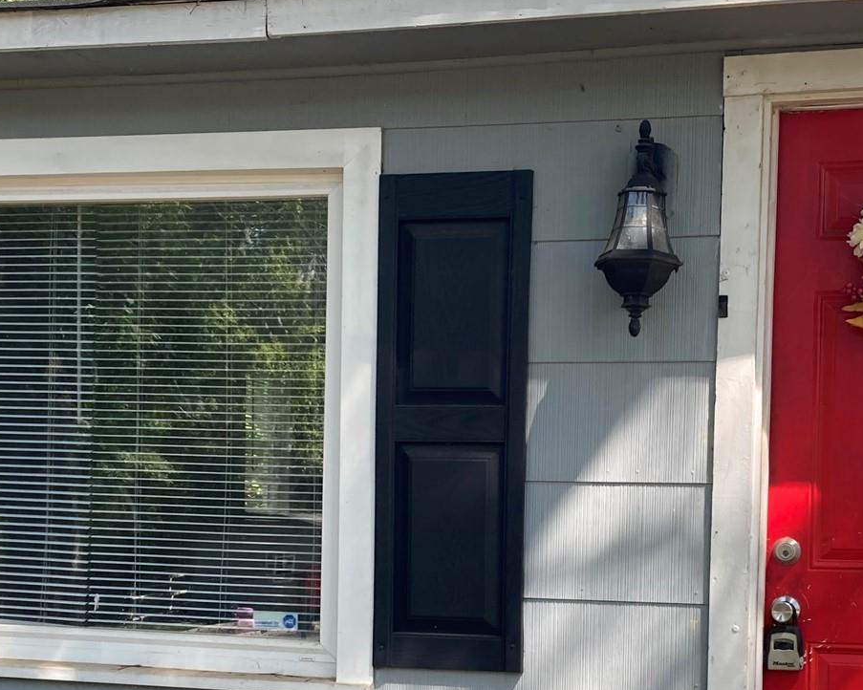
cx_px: 507
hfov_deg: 30.4
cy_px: 578
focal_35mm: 62
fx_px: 1583
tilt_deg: -1.7
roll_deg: -1.3
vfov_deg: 24.1
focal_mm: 3.99
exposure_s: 1/208
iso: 20
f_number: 1.8
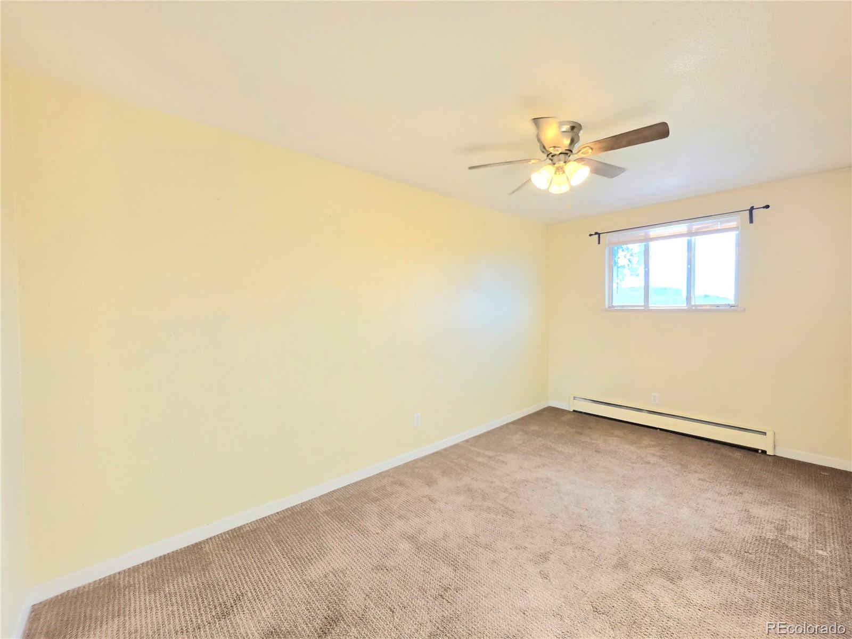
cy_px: 320
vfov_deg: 89.9
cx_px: 426
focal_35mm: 13
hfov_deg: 106.2
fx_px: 320
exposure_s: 1/120
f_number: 1.9
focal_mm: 2.2
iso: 40
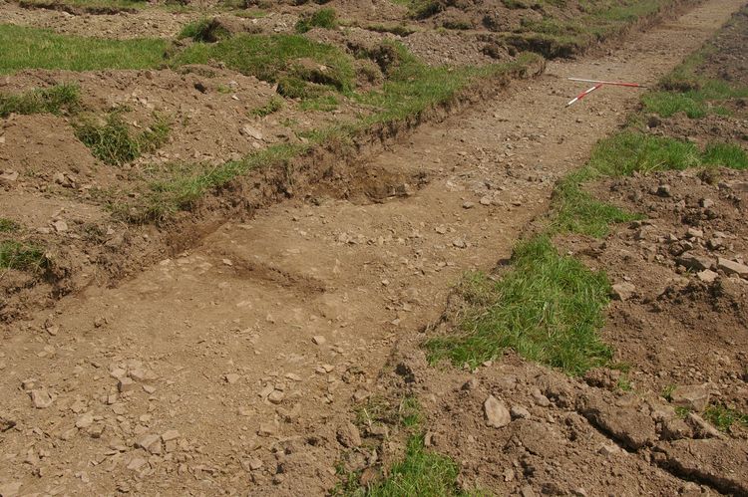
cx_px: 374
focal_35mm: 36
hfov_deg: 53.2
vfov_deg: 36.8
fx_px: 747
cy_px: 248
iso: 200
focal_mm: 24
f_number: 11
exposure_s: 1/250
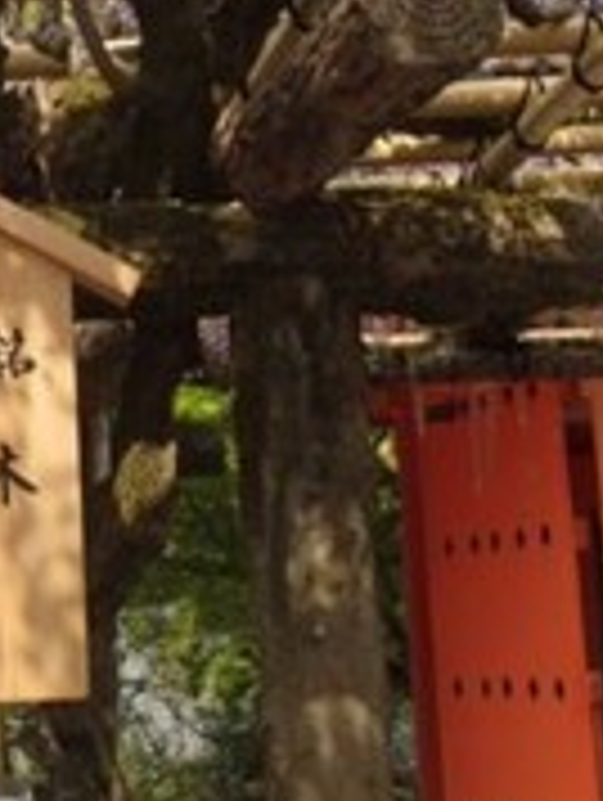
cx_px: 54
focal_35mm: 101
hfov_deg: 14.5
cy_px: -171
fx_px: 2340
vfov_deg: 18.4
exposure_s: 1/640
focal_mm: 7.34
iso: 200
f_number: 4
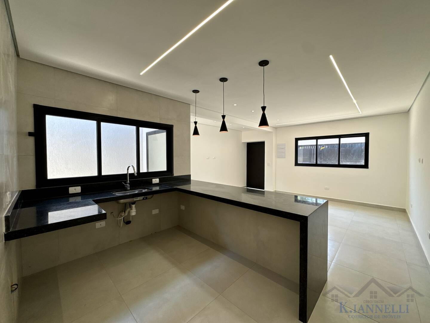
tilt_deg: -0.7
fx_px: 174
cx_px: 215
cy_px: 162
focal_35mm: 14
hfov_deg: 102.1
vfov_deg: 85.7
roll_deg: -0.8
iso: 40
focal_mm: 2.22
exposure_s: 1/120
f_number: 2.2
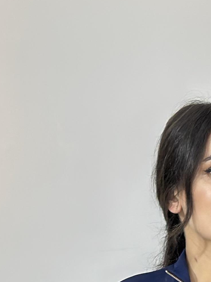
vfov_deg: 9.5
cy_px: 561
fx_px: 1585
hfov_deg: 7.5
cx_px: 267
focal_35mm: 195
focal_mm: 6.86
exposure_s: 1/100
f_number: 1.78
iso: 80
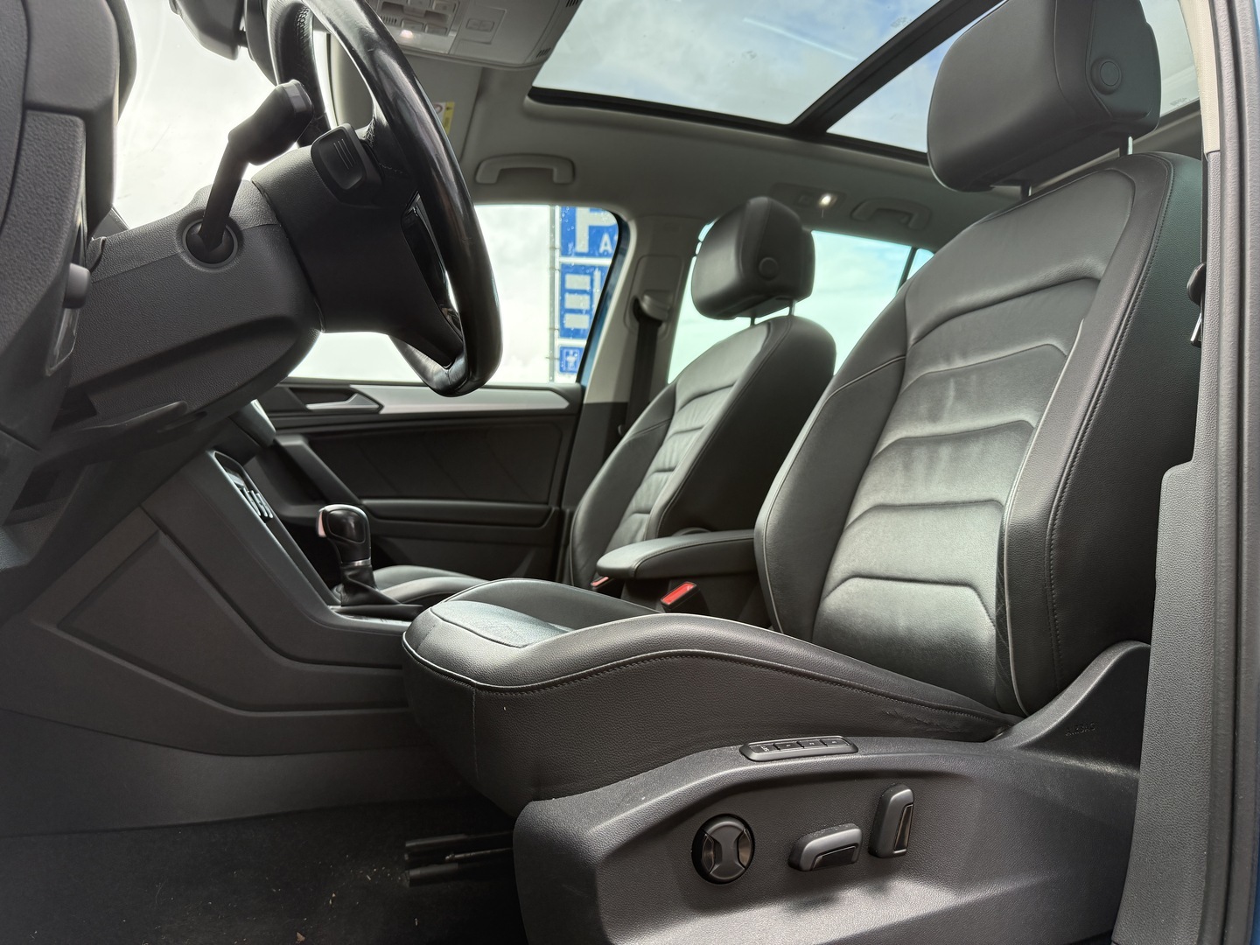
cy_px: 472
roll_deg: -1.1
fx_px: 874
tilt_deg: +2.5
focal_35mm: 24
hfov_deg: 71.6
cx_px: 630
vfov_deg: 56.8
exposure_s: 1/232
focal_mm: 6.76
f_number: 1.78
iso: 160
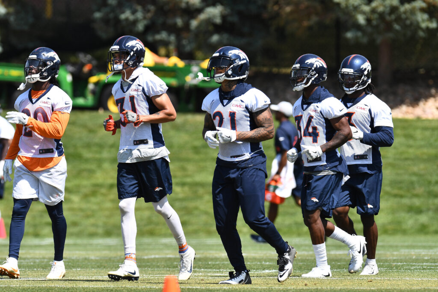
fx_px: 7301
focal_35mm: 600
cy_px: 146
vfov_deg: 2.3
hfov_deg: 3.4
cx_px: 219
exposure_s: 1/2500
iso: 400
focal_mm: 400
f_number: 5.6
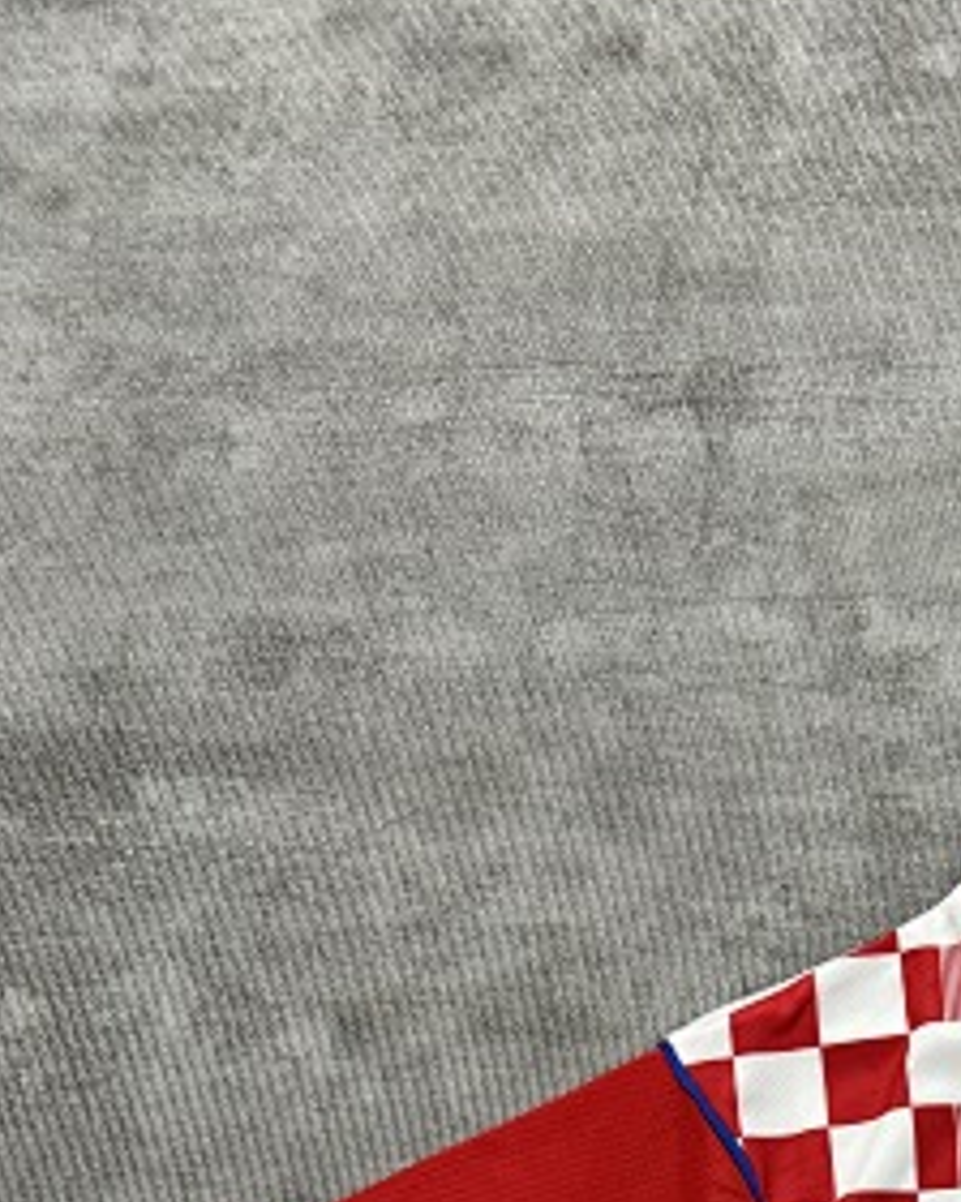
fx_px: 2382
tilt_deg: -78.7
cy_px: 1661
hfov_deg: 20.7
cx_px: 1266
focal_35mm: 67
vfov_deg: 24.0
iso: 160
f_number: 1.78
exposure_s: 1/50
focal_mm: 6.76
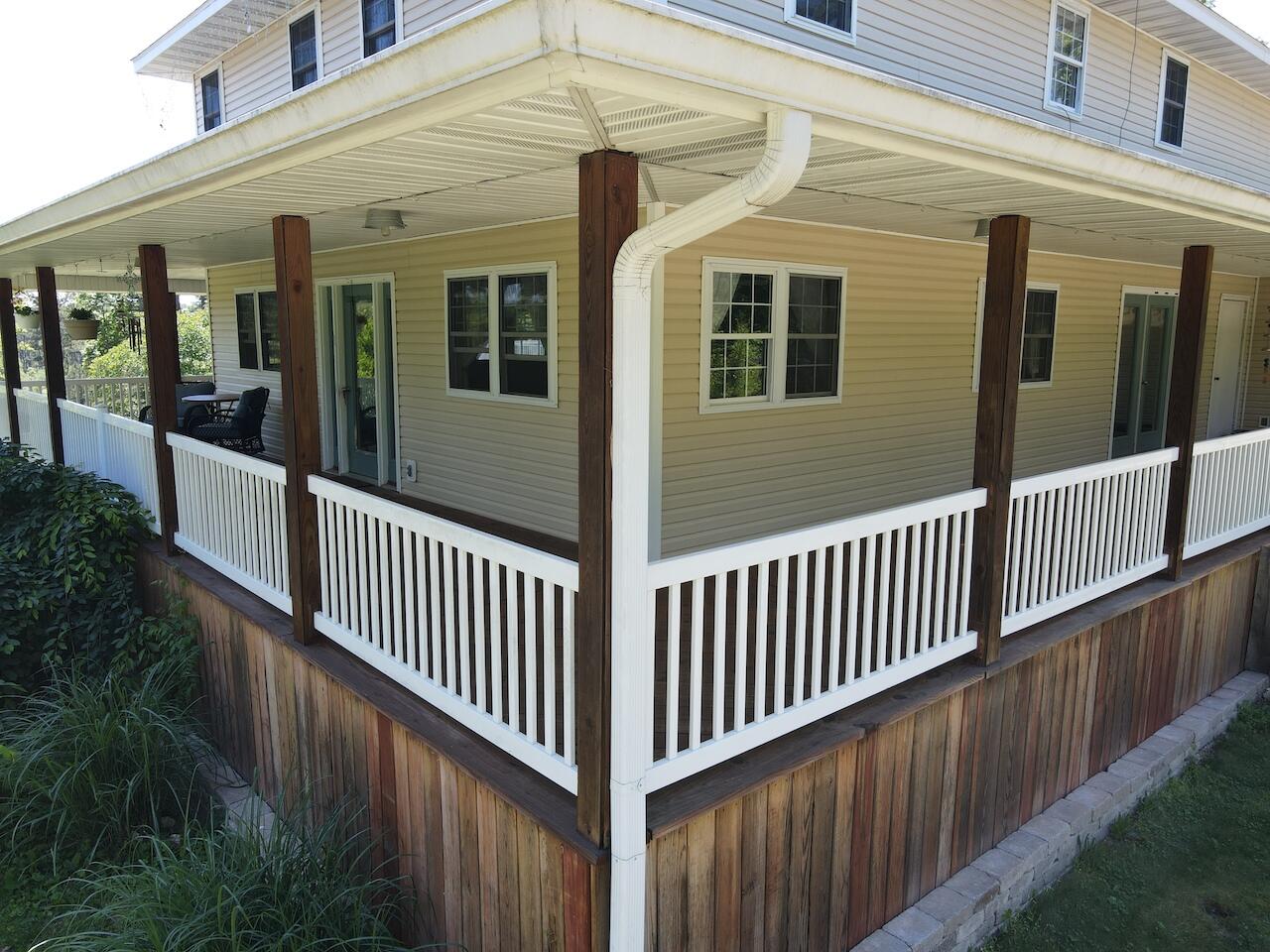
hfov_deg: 71.6
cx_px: 635
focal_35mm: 24
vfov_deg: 56.8
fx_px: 881
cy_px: 476
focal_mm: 4.5
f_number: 2.8
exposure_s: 1/100
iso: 100
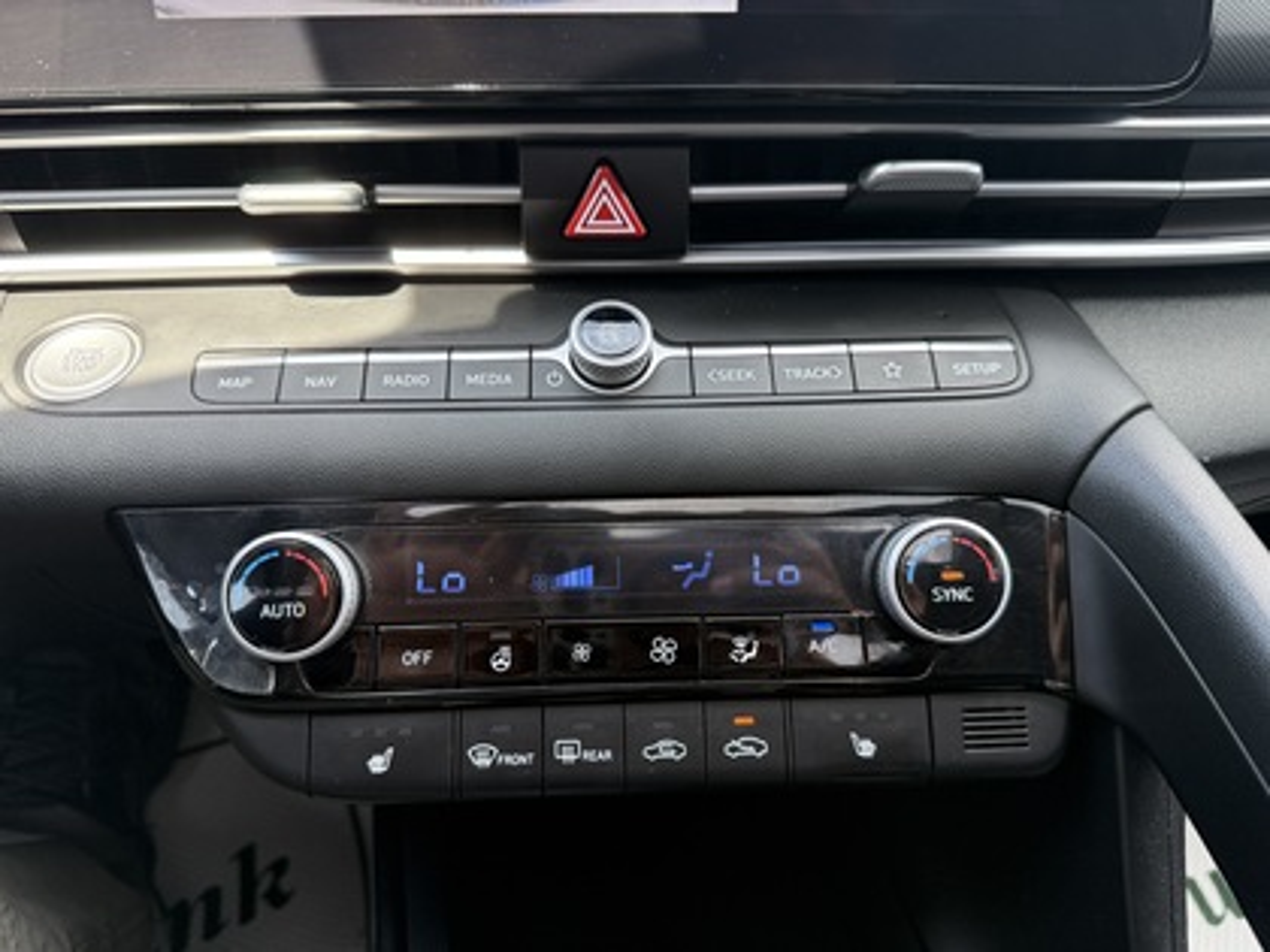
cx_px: 635
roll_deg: +0.2
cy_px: 476
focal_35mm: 24
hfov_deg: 71.6
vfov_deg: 56.8
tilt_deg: -32.4
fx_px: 881
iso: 160
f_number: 1.78
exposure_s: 1/143
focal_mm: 6.76
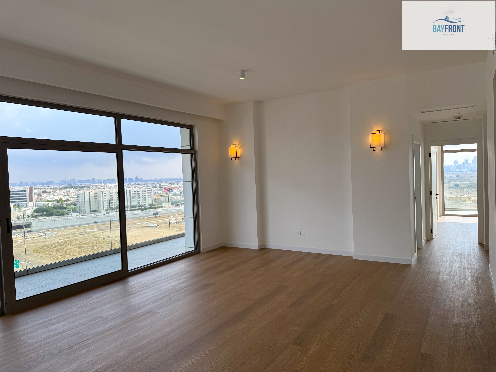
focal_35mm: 24
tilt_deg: -1.0
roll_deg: +2.2
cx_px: 248
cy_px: 186
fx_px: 344
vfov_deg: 56.8
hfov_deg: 71.6
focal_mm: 6.76
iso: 80
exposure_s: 1/632
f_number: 1.78
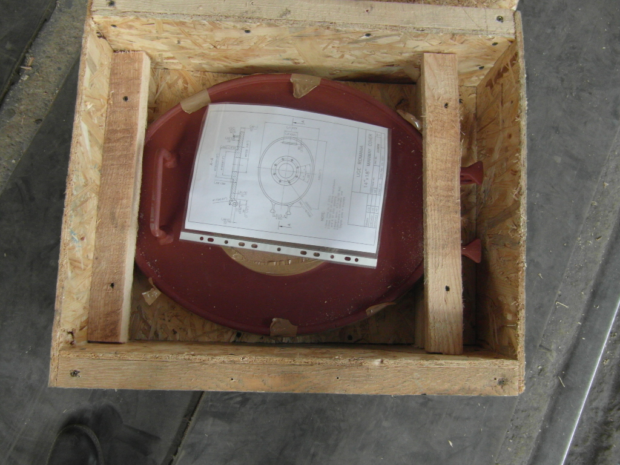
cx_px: 310
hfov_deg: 71.6
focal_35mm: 24
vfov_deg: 56.8
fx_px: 430
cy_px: 232
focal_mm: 4
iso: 200
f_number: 3.2
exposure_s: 1/30
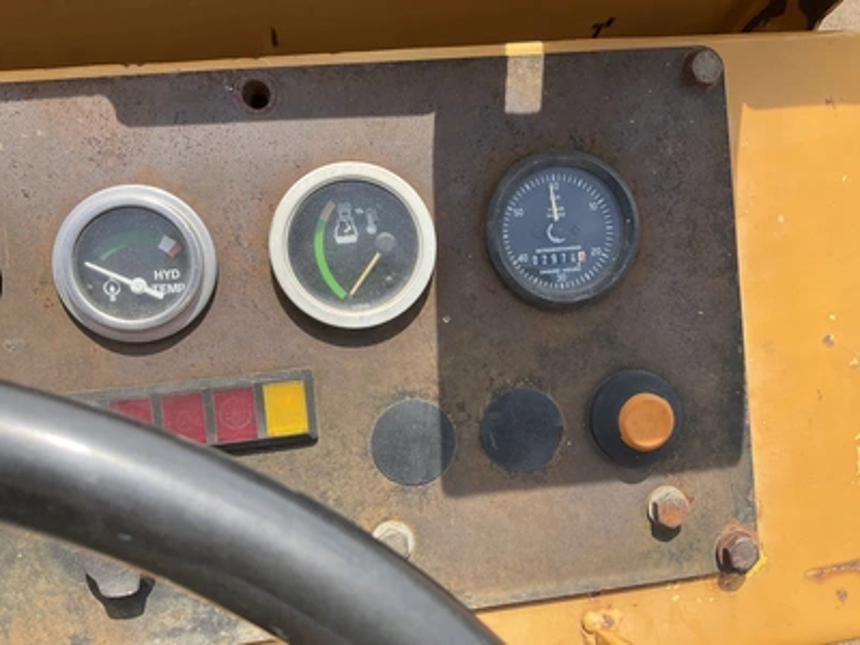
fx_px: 720
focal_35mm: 29
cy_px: 322
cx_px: 430
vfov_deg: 48.2
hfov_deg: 61.7
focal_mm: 3
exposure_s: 1/749
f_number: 1.8
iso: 25
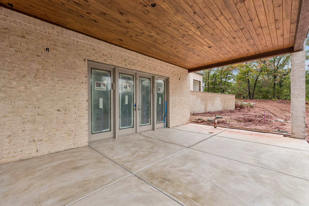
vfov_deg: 77.3
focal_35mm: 15
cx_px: 154
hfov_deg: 100.4
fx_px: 129
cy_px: 103
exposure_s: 1/100
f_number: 9
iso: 100
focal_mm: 10
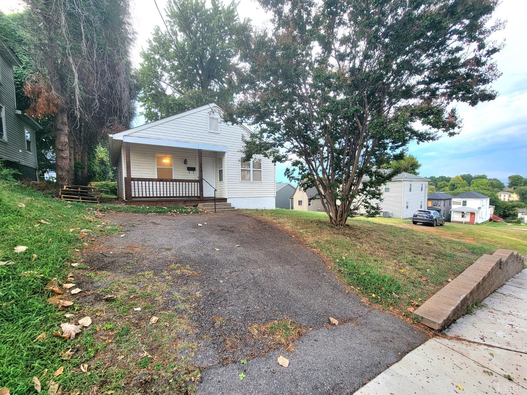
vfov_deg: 89.9
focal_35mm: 13
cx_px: 264
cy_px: 198
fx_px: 198
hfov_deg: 106.2
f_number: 2.2
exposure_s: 1/123
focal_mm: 2.2
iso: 50
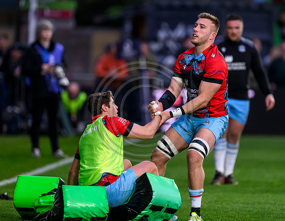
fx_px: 4087
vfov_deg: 3.1
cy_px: 98
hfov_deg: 4.0
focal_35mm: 491
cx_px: 173
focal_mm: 400
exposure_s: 1/1600
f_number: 3.5
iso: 3200
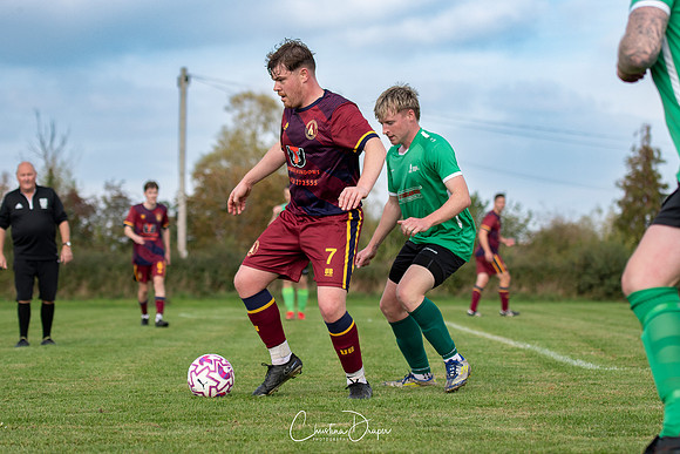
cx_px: 340
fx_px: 2084
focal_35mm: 110
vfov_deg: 12.4
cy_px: 227
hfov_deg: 18.5
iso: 320
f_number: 2.8
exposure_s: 1/3200
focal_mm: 70
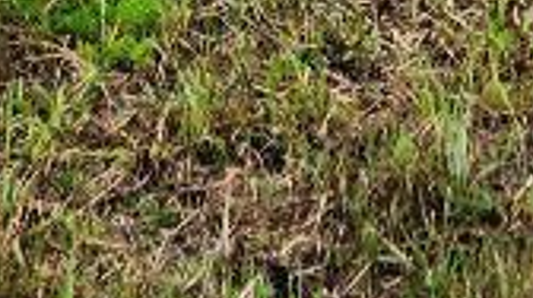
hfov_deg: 14.0
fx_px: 2160
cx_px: 428
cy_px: -678
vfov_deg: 6.9
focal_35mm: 153
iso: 20
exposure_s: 1/719
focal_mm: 5.4
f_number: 1.8
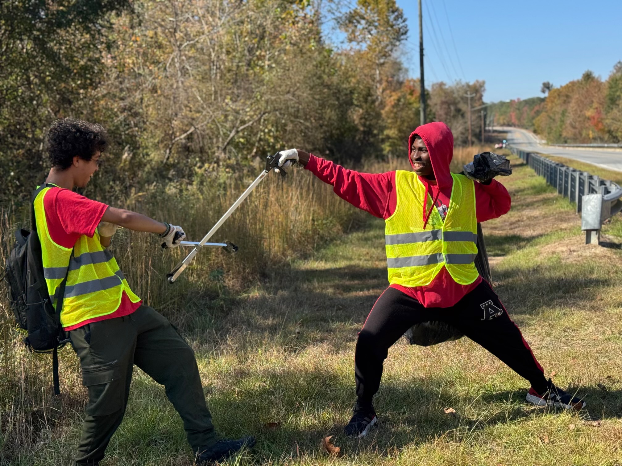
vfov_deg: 30.3
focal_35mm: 48
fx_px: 862
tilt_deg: -7.5
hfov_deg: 39.7
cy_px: 233
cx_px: 311
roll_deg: -0.7
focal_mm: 6.76
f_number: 1.78
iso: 64
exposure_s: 1/1114
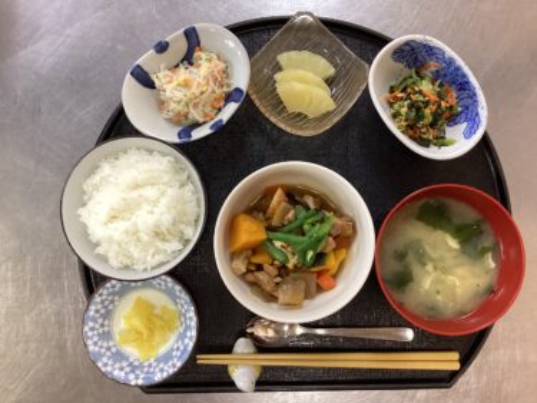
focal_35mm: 31
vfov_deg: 45.4
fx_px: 481
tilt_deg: -85.3
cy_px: 202
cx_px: 268
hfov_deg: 58.4
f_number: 2.4
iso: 200
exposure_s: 1/60
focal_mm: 3.3
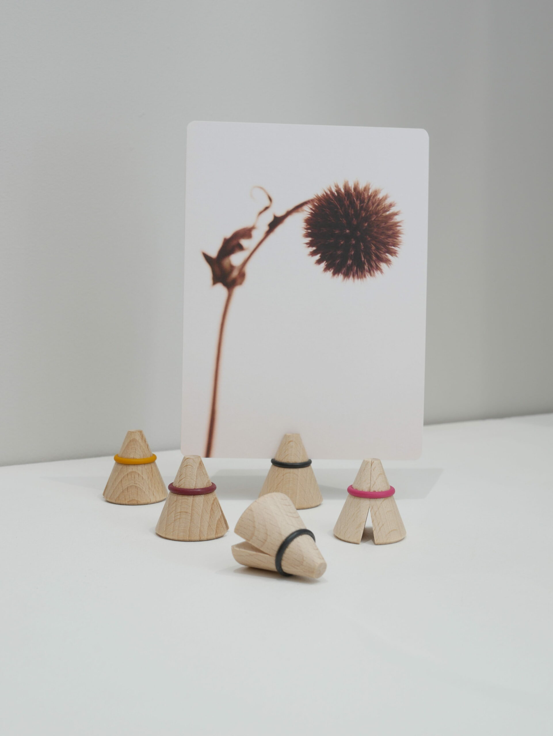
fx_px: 1064
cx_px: 276
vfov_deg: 38.2
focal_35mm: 50
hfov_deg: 29.1
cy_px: 368
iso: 200
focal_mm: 25
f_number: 7.1
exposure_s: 1/13
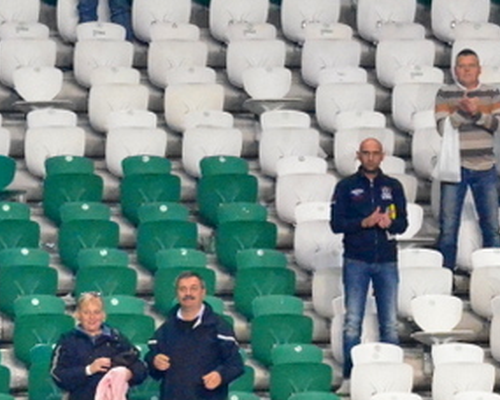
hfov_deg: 2.3
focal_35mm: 858
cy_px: 655
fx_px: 12696
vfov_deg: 1.8
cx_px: -91
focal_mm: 145
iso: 6400
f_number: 5
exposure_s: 1/250
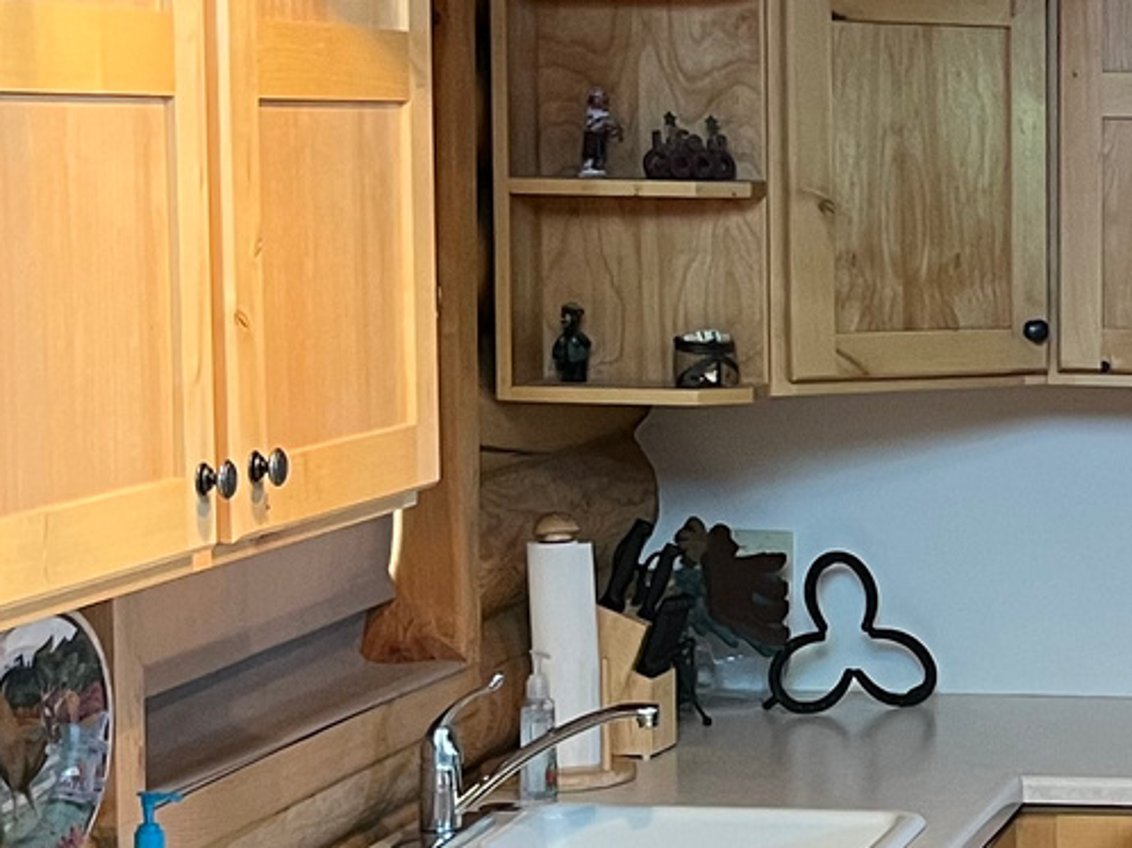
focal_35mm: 107
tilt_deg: -6.8
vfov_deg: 13.8
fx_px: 3497
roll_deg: -0.7
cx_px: 1493
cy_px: 598
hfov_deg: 17.2
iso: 250
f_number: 1.6
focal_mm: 5.1
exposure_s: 1/60
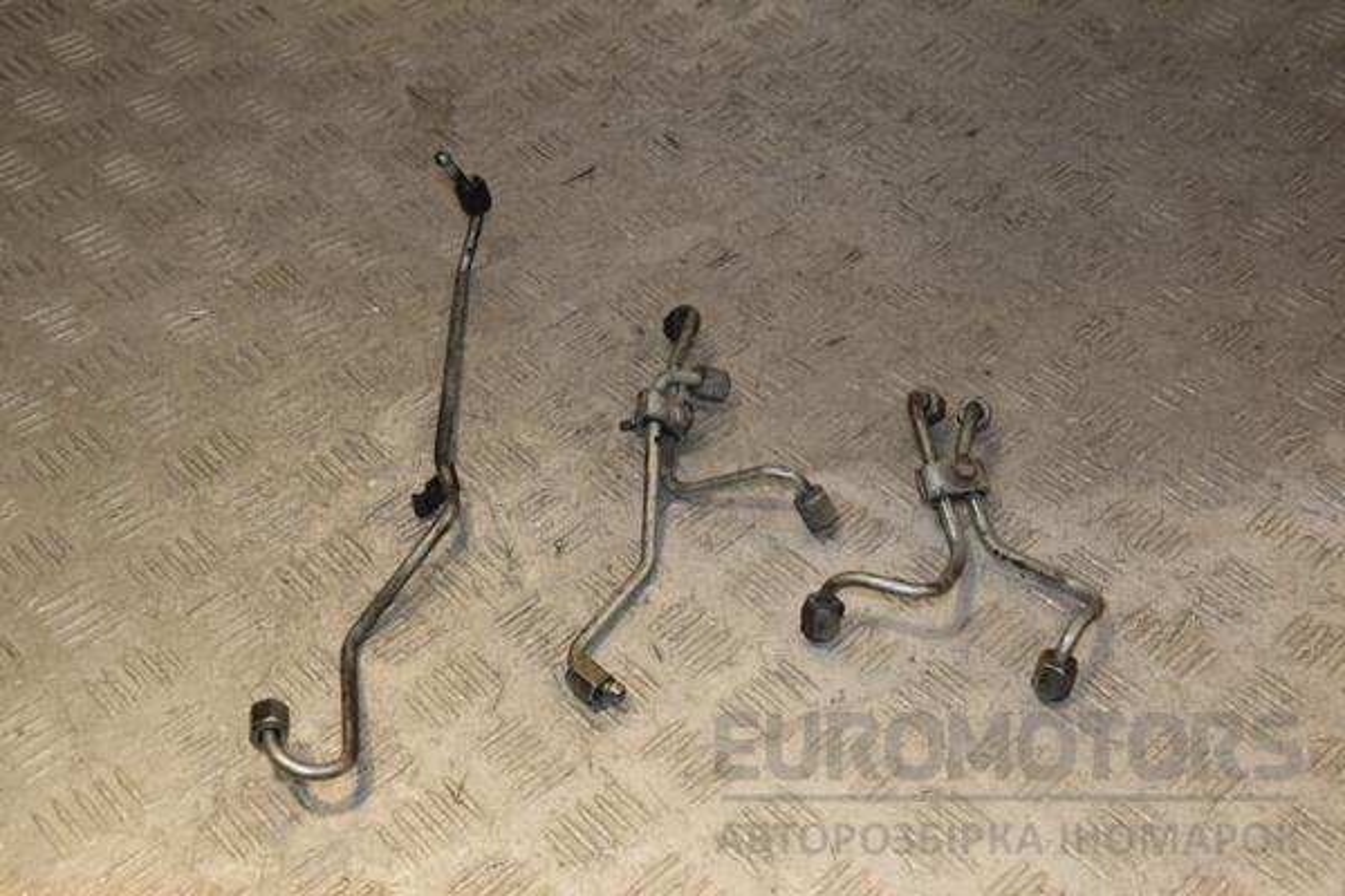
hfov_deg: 41.1
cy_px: 448
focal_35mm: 48
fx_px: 1793
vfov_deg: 28.1
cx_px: 672
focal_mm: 32
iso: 800
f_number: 7.1
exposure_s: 1/200
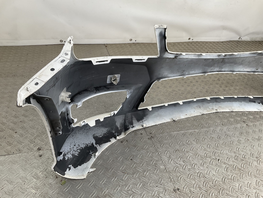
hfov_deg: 61.7
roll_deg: -9.7
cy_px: 99
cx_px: 132
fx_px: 220
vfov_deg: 48.2
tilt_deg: -30.7
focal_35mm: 29
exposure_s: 1/202
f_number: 1.8
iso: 16
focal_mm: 3
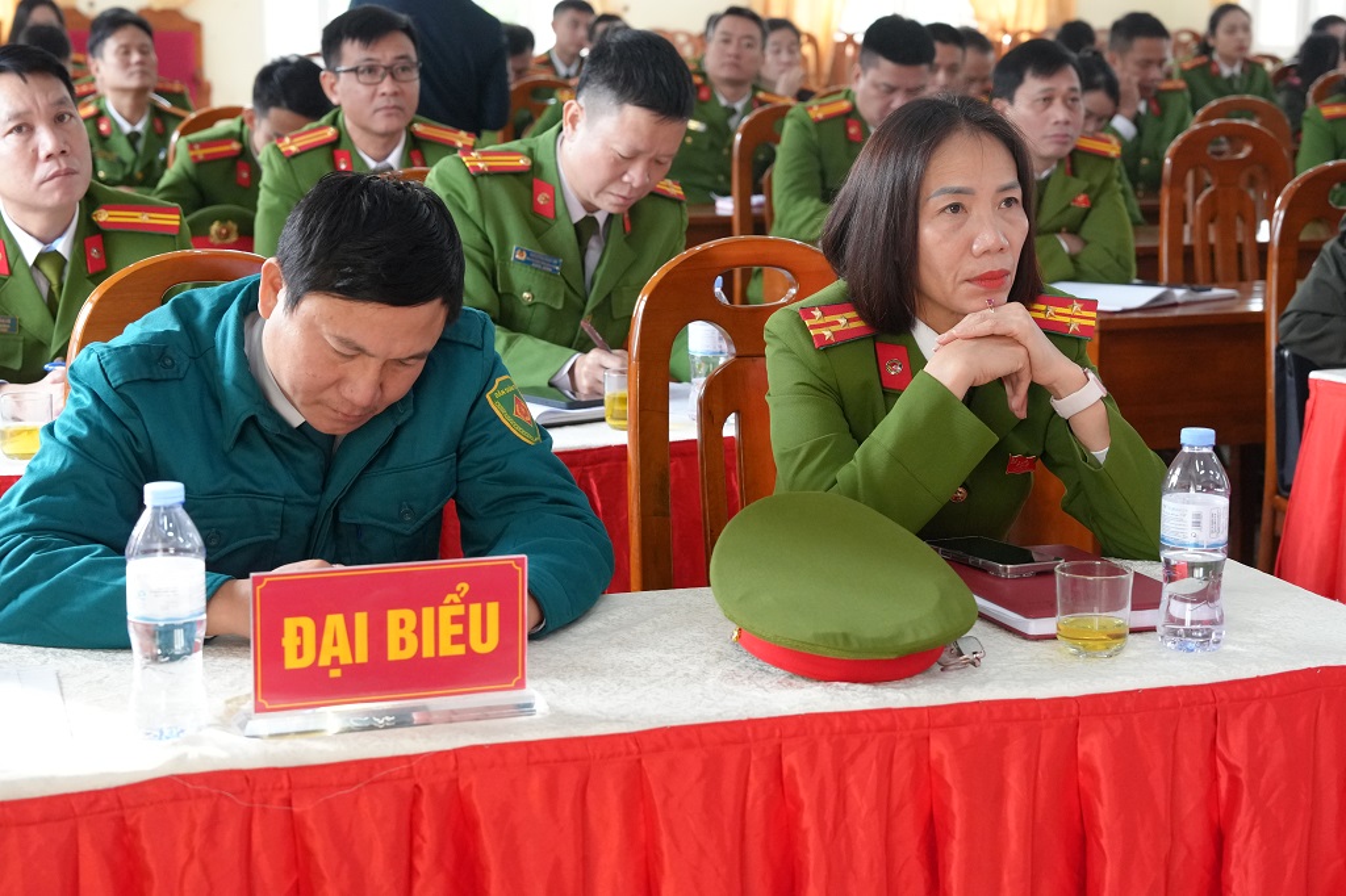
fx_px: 2616
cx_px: 673
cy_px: 448
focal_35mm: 70
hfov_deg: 28.9
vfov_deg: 19.4
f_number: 4.5
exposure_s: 1/200
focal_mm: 47
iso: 2500
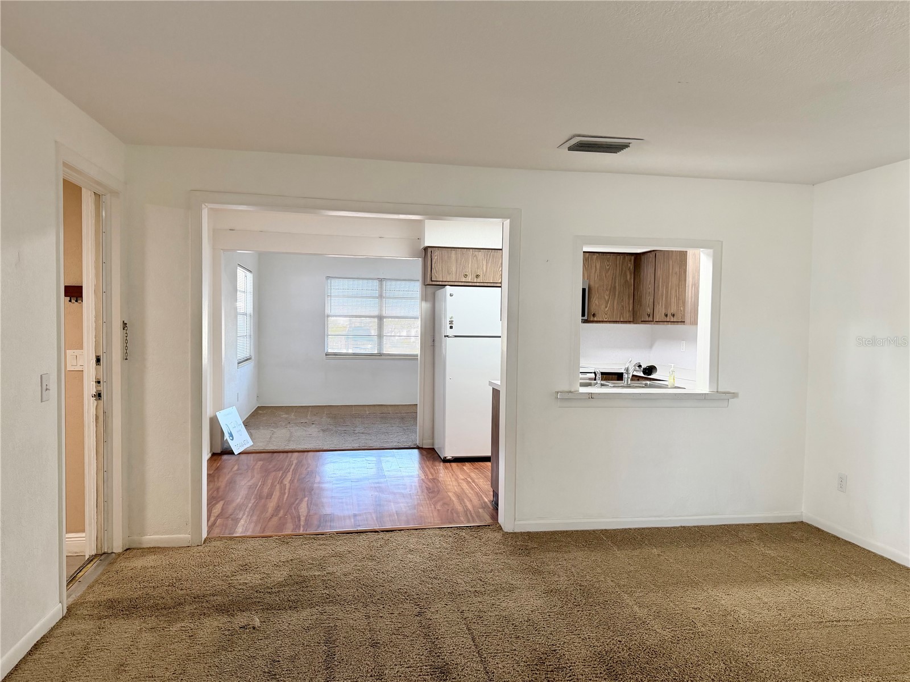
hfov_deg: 71.6
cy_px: 341
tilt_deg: -2.2
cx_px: 455
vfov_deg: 56.8
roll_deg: -0.6
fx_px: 631
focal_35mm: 24
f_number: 1.78
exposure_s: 1/120
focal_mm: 6.76
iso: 200
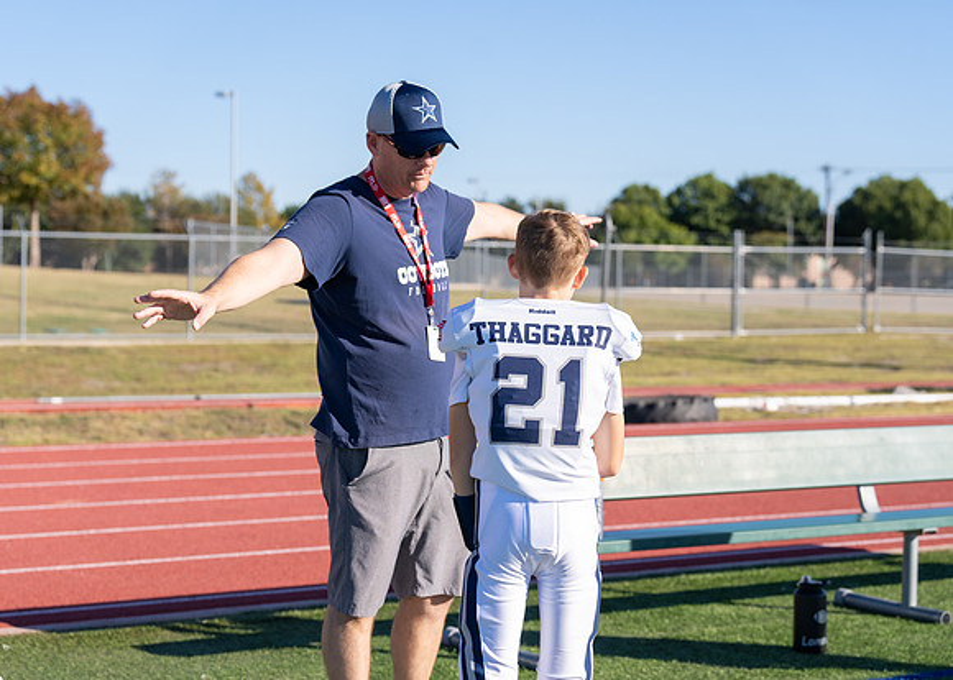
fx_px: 1985
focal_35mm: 73
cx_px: 476
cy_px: 340
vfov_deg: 19.4
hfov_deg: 27.0
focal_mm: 70
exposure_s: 1/800
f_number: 4
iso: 100
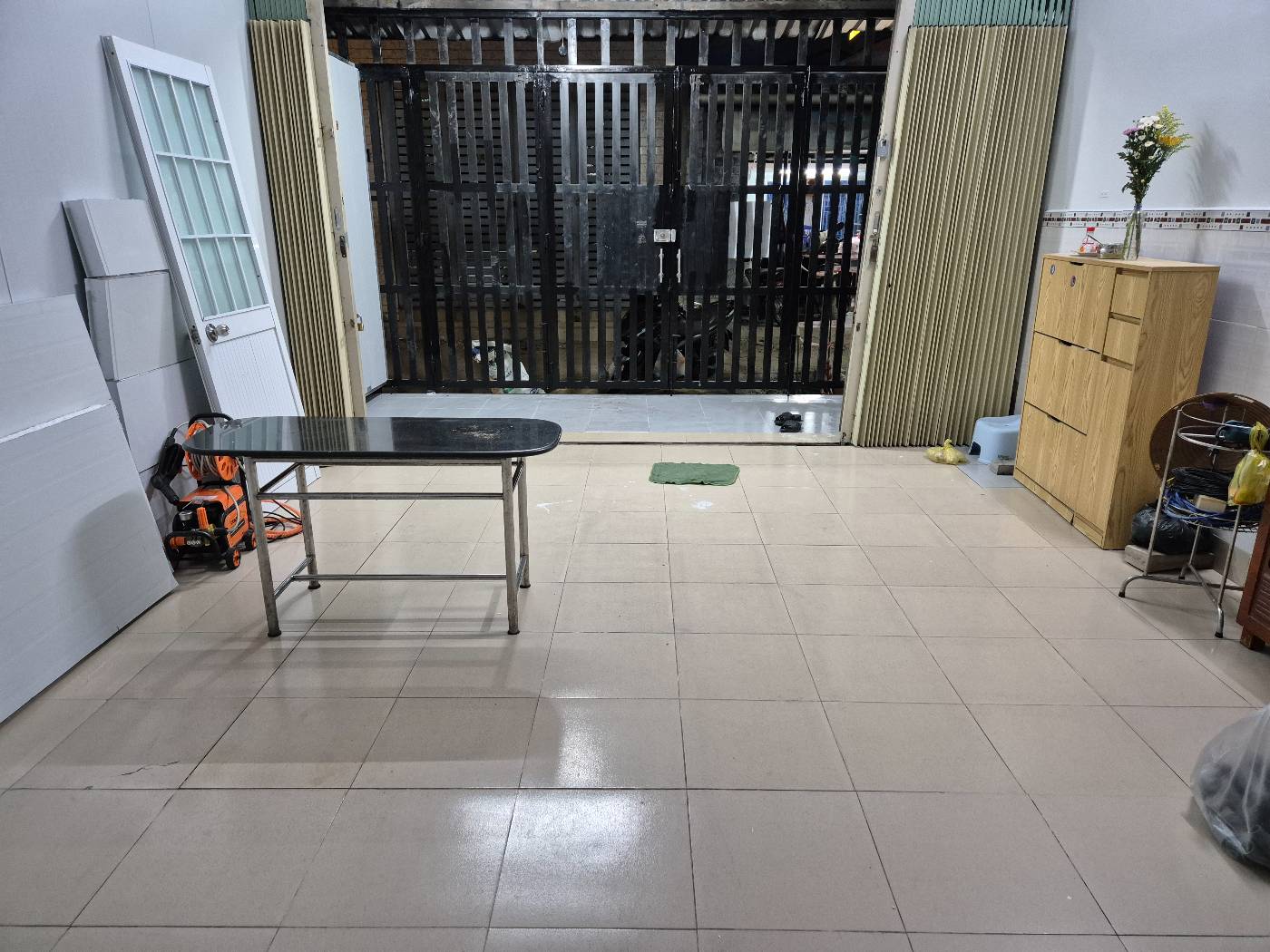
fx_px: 844
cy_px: 476
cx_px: 635
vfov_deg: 58.9
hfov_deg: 73.9
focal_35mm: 23
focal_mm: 5.4
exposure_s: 1/100
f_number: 1.8
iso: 800
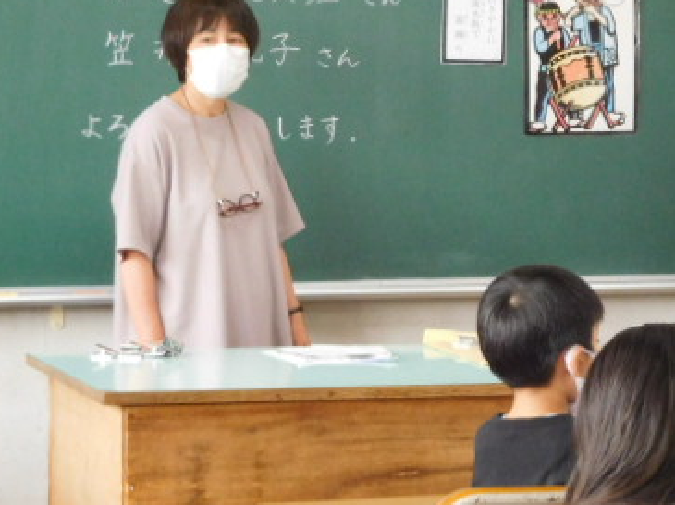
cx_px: 490
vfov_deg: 9.4
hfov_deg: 12.5
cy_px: 257
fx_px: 3078
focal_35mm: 158
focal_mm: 16.1
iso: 720
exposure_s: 1/30
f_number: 4.7
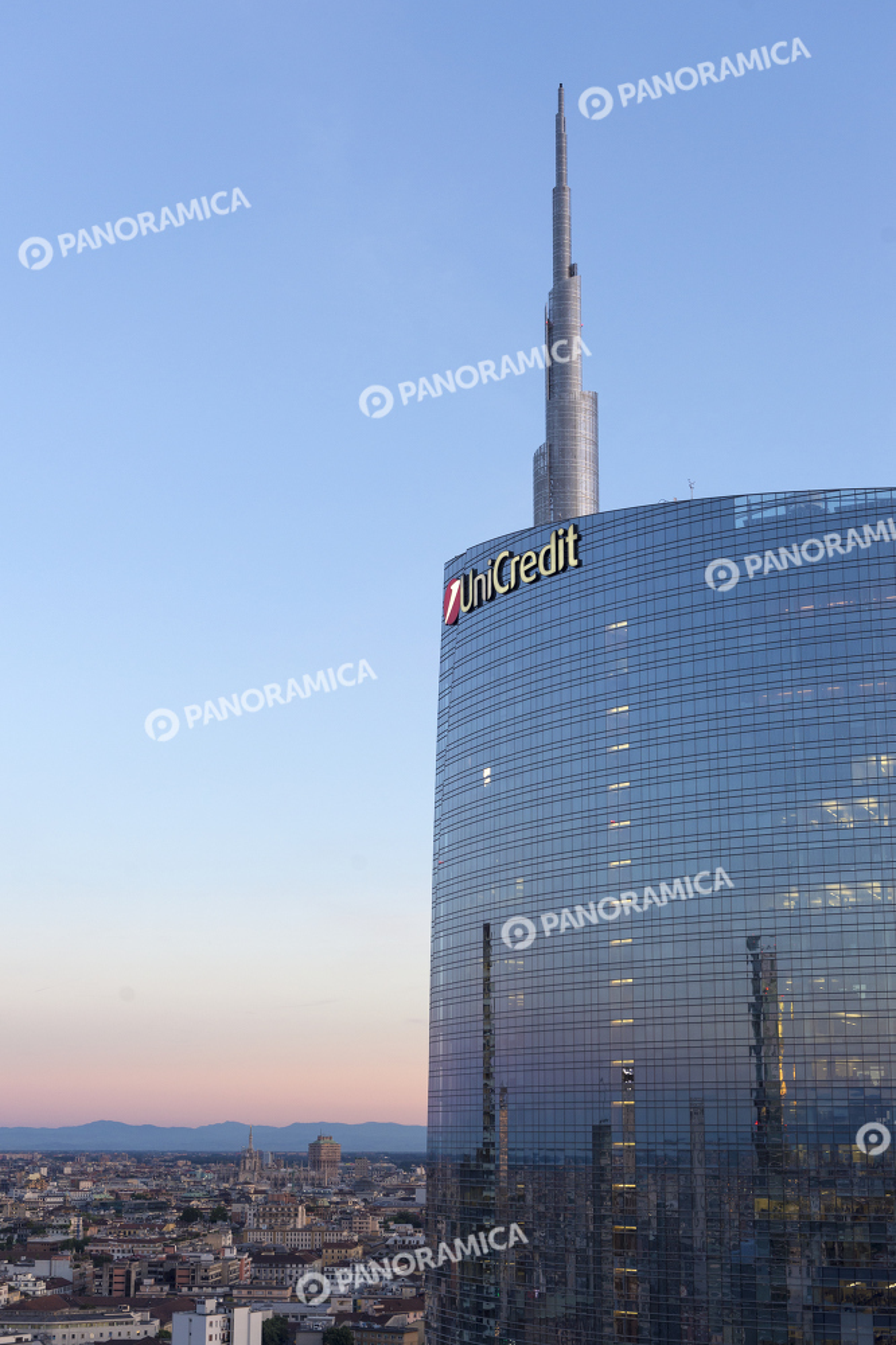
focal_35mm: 45
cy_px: 672
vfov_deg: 43.6
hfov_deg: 29.8
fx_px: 1681
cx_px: 448
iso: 400
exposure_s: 1/125
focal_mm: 45
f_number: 5.6
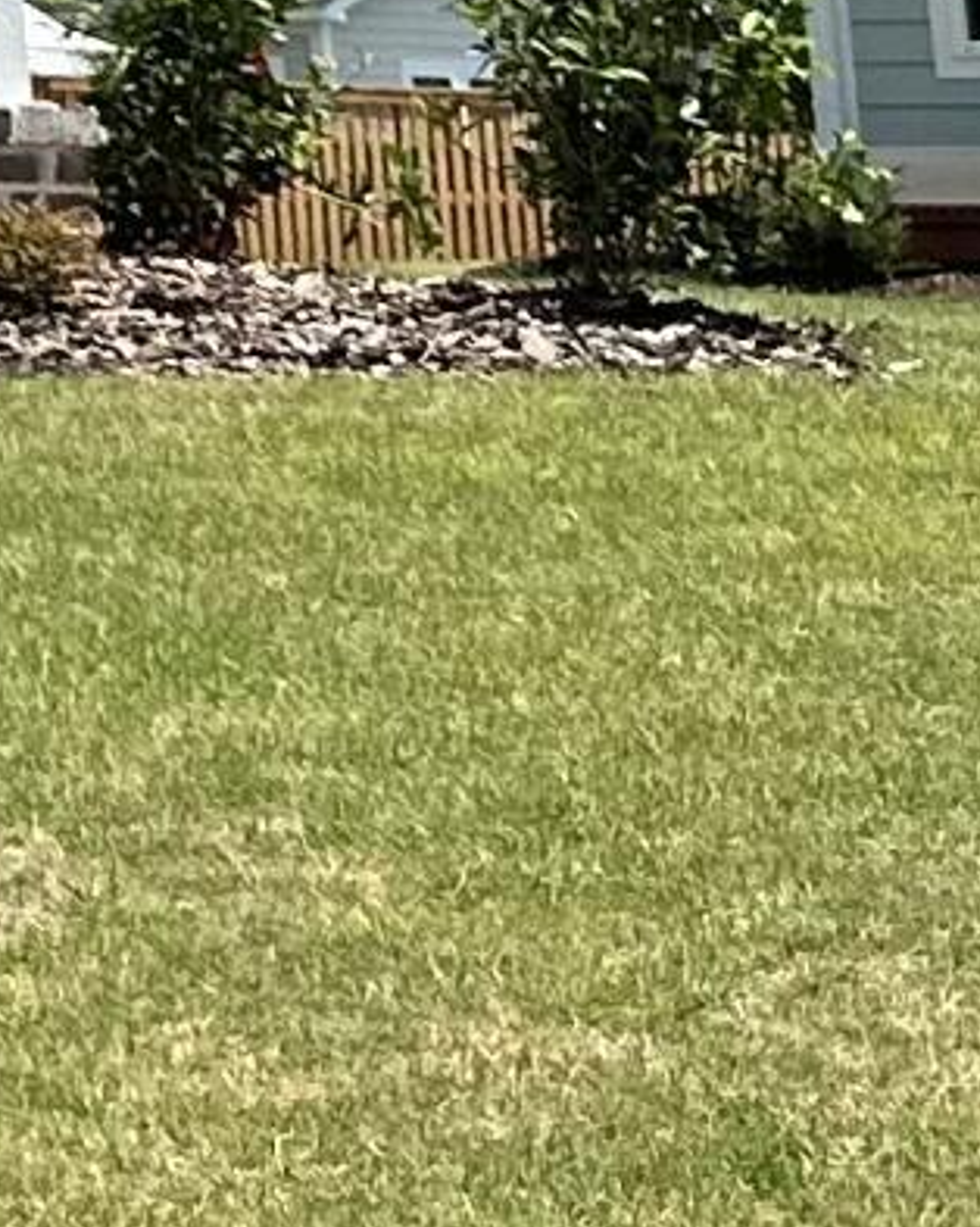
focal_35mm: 179
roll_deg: -1.6
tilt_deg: +14.0
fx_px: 6495
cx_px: -2456
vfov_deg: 9.7
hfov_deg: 7.2
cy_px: -1530
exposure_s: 1/5525
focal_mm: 6.86
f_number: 1.78
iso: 80
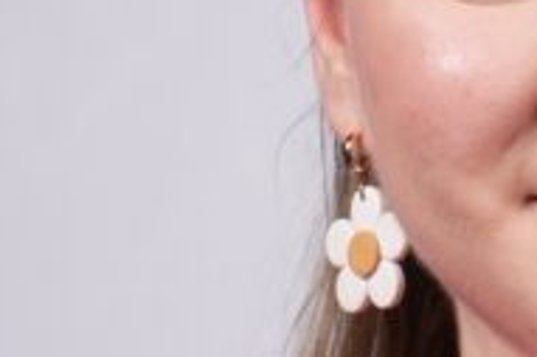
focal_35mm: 516
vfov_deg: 2.7
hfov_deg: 4.0
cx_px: 917
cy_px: 164
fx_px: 7690
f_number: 5
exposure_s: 1/125
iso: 160
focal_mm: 96
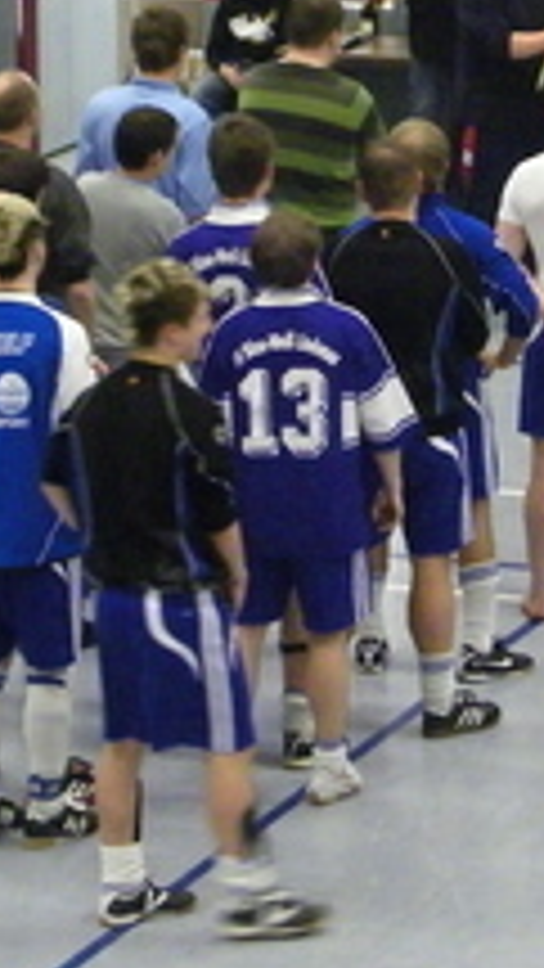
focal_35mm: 200
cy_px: 178
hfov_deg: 6.1
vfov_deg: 10.7
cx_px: 396
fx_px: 5127
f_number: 4.6
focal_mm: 13.9
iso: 640
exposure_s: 1/30
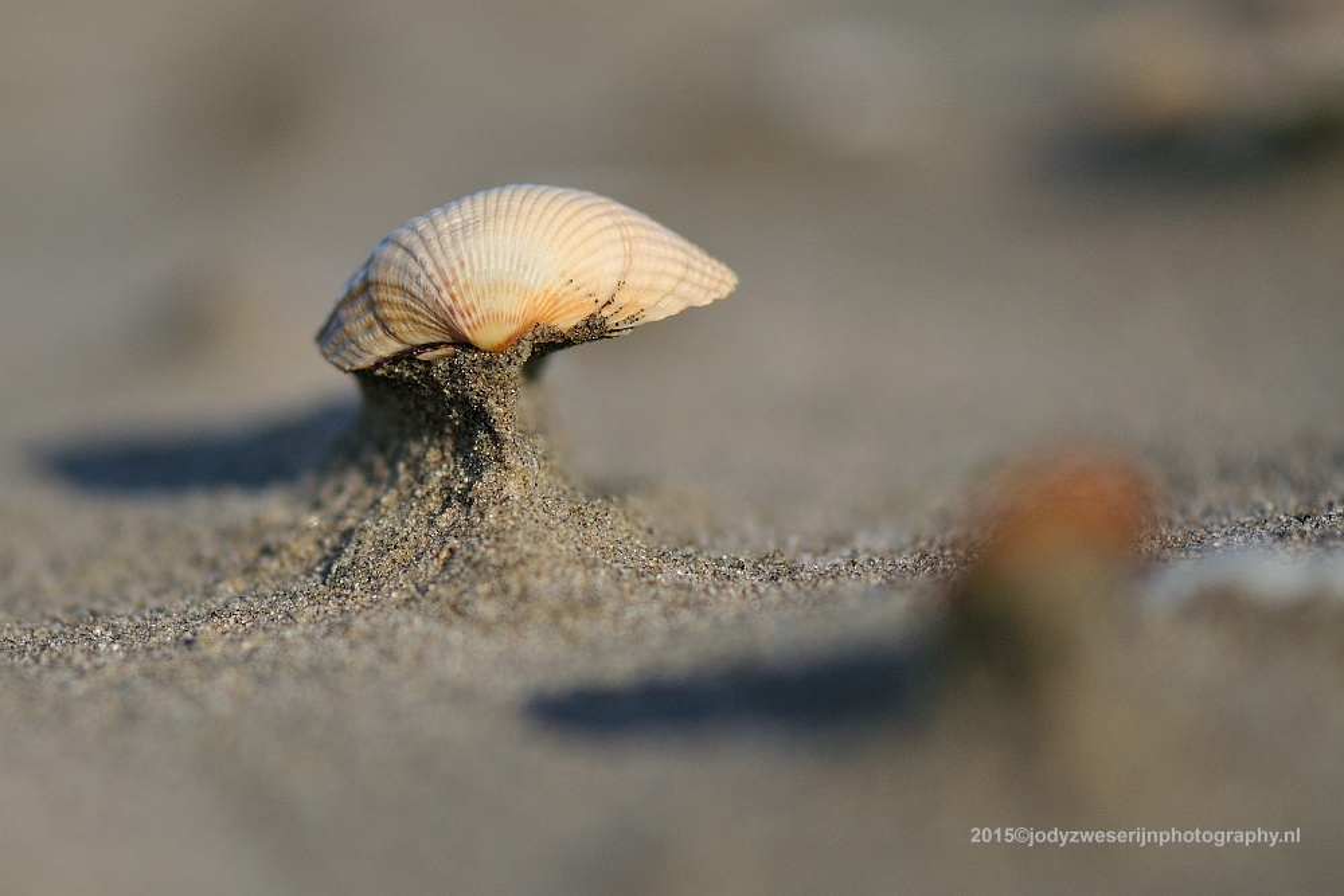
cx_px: 672
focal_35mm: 158
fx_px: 5880
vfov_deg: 8.7
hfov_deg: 13.0
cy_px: 448
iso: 200
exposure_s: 1/4000
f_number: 3
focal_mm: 105
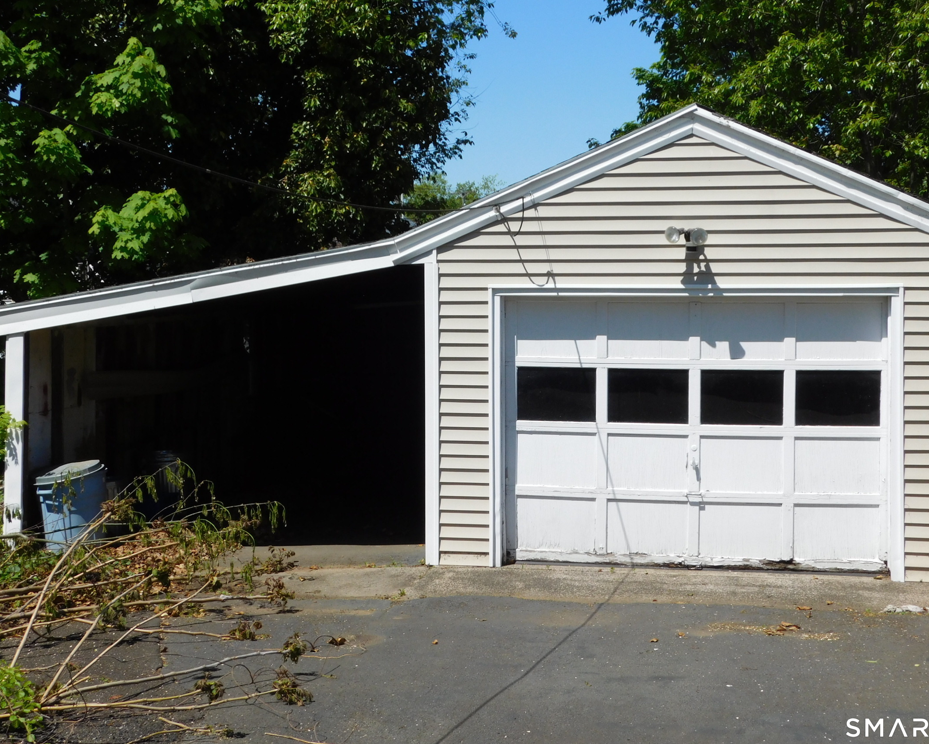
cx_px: 494
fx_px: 1485
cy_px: 369
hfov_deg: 34.7
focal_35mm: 54
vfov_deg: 28.1
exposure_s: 1/1500
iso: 125
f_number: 3.8
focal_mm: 9
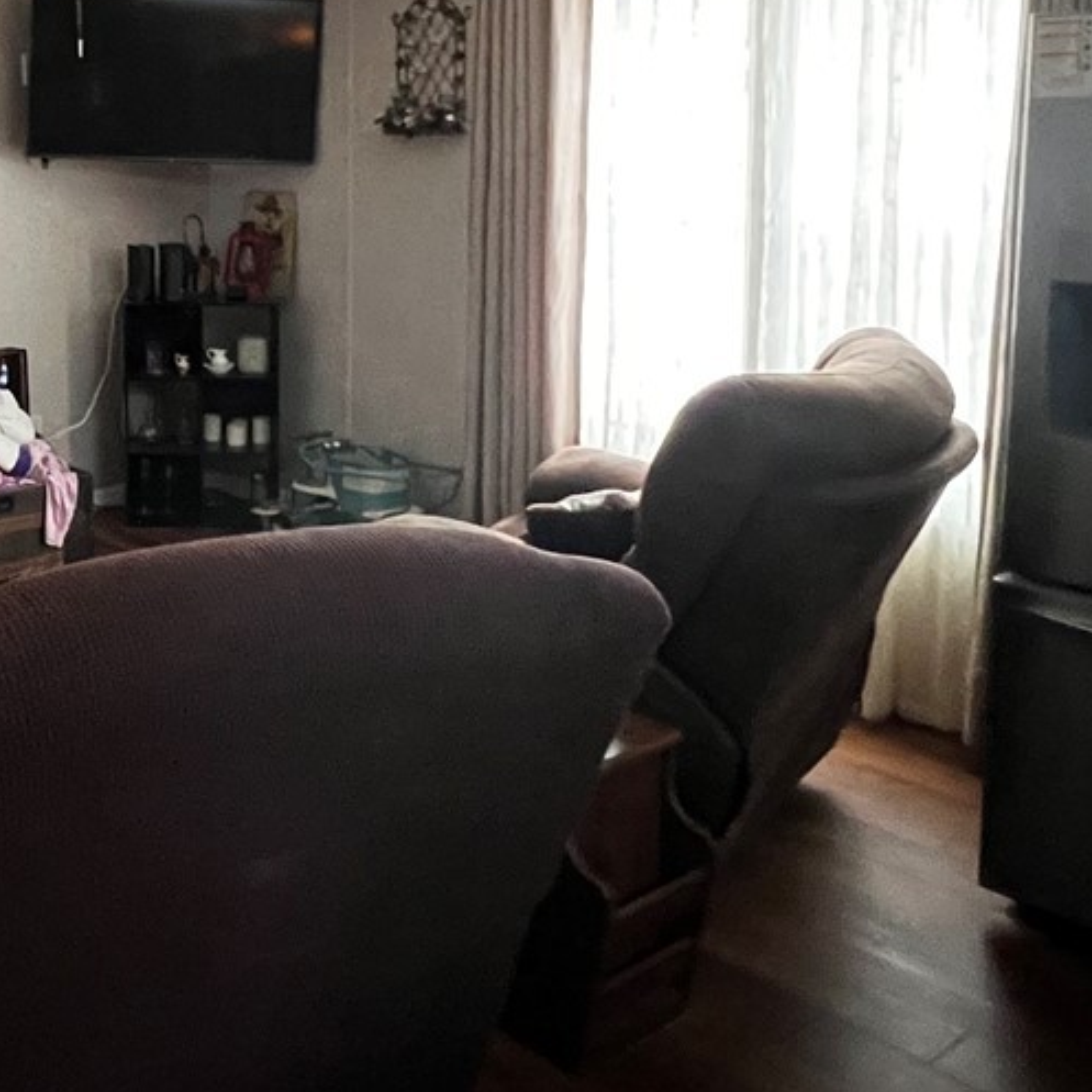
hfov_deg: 40.6
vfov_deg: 43.4
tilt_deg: -5.6
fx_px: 1321
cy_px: 268
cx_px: 59
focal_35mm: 37
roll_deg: -0.2
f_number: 1.8
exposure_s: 1/60
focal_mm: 1.57
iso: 800
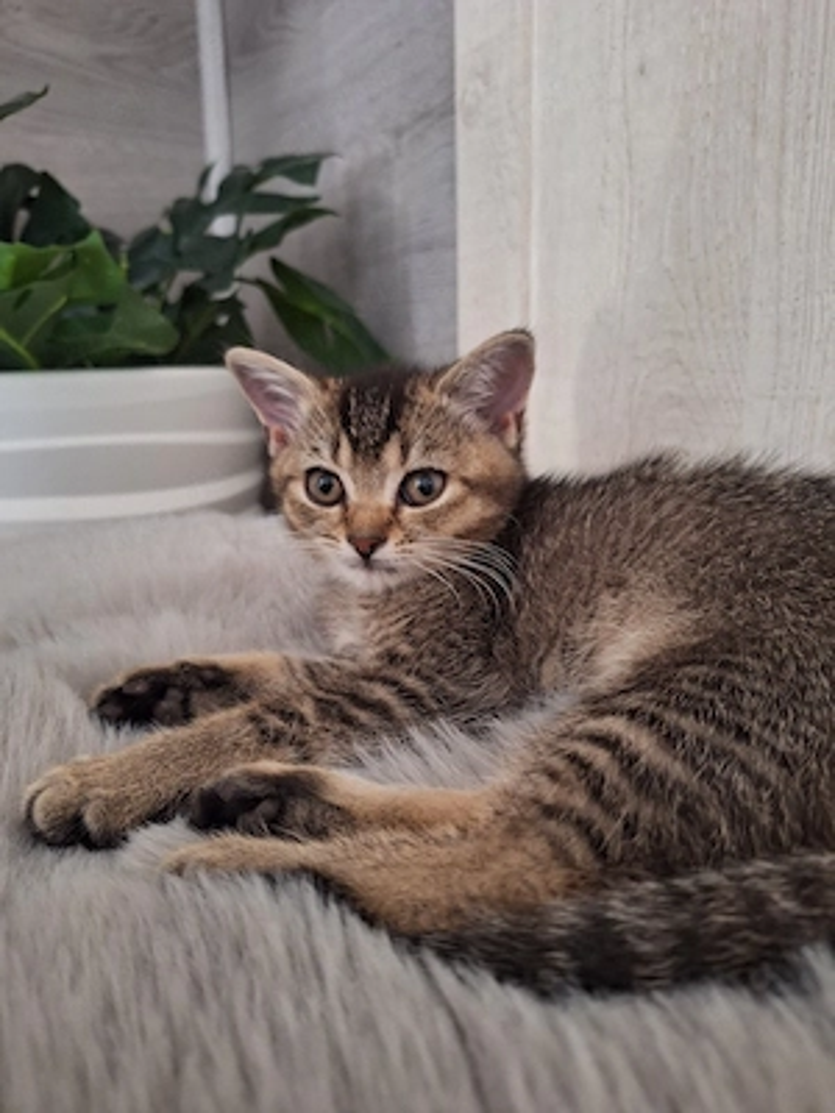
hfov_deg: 58.9
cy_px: 556
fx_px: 740
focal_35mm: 23
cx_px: 418
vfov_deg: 73.9
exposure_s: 1/20
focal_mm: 5.54
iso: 640
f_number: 1.8
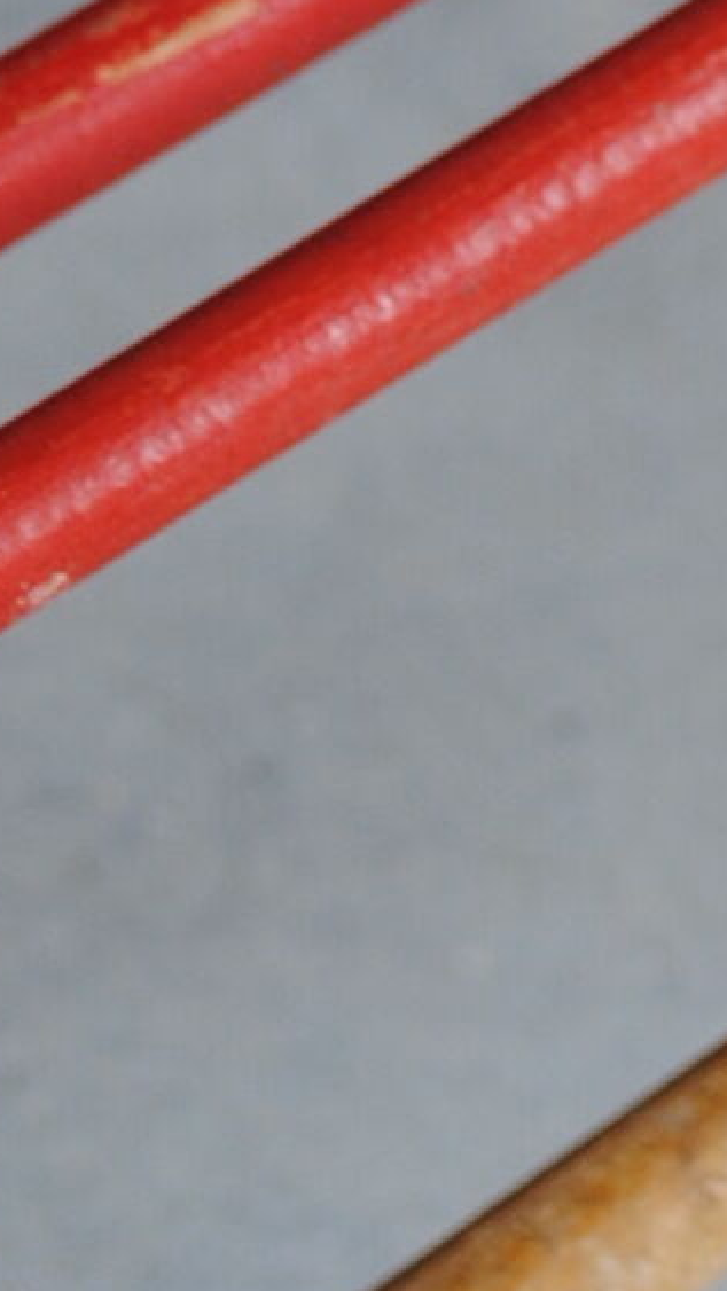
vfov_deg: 8.7
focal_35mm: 243
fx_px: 8321
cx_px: 984
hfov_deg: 5.0
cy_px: -610
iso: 200
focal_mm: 30
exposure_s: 1/80
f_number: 4.5
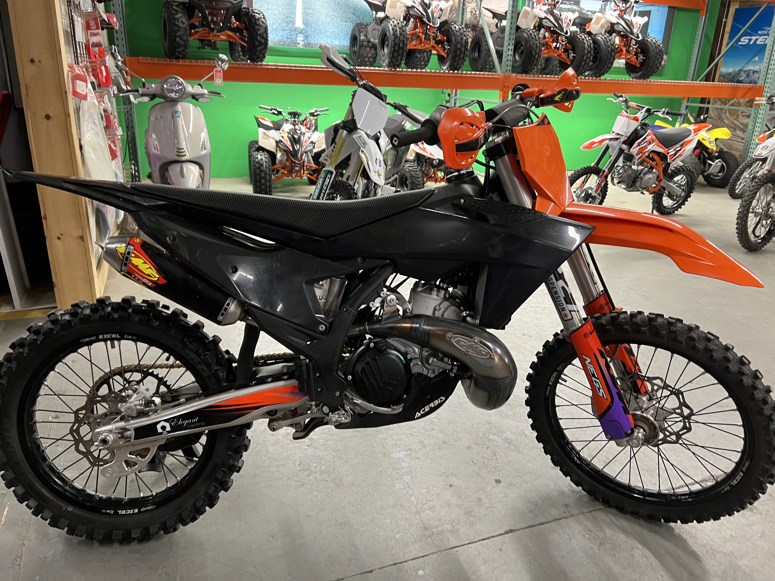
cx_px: 388
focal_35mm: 26
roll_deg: -1.6
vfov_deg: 53.1
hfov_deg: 67.3
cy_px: 290
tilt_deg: -21.0
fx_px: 582
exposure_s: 1/60
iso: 200
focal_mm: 5.7
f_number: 1.5
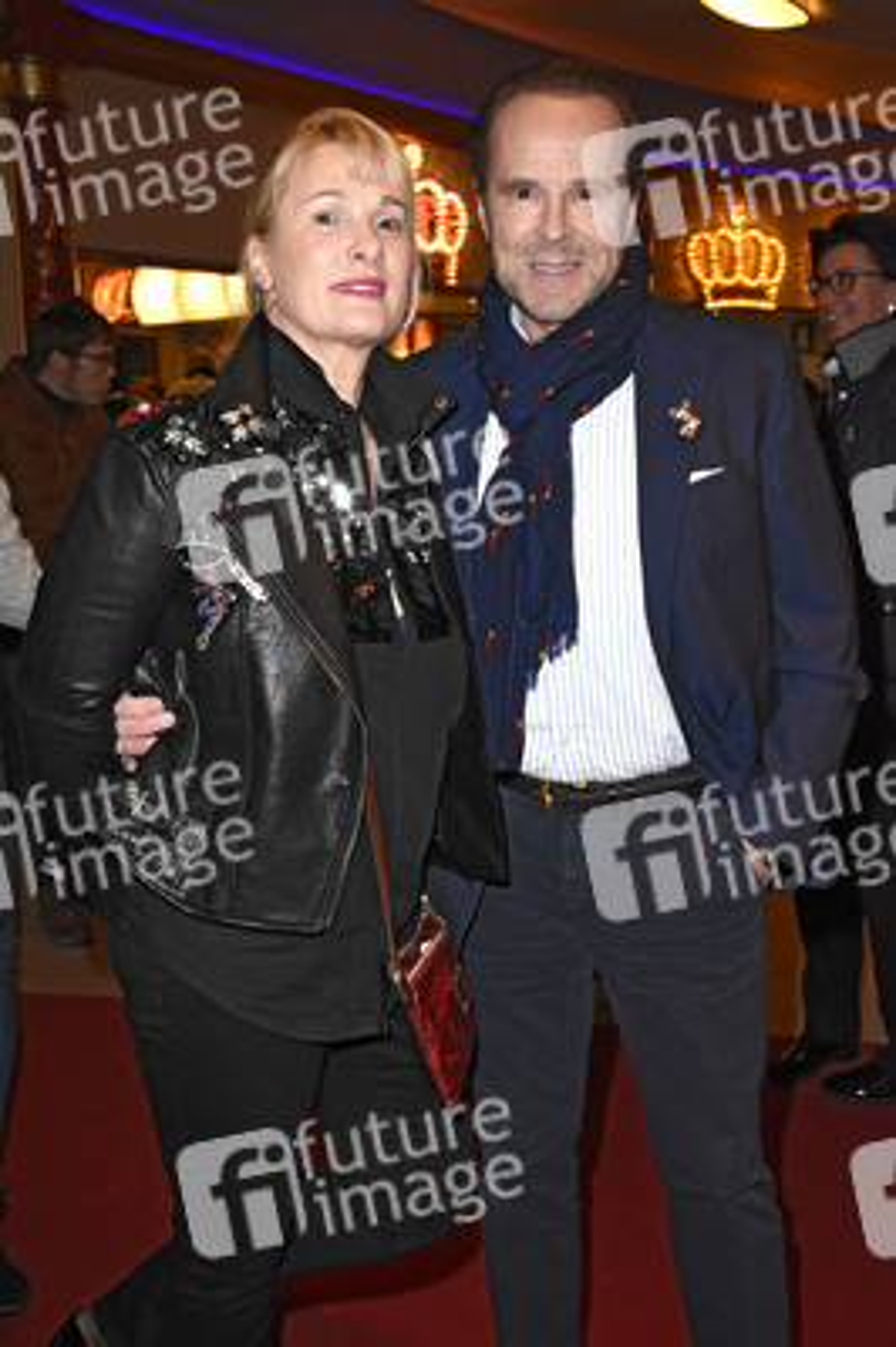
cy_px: 674
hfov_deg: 29.8
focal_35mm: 45
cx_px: 448
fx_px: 1683
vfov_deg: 43.6
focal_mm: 30
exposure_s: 1/125
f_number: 6.3
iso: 2500
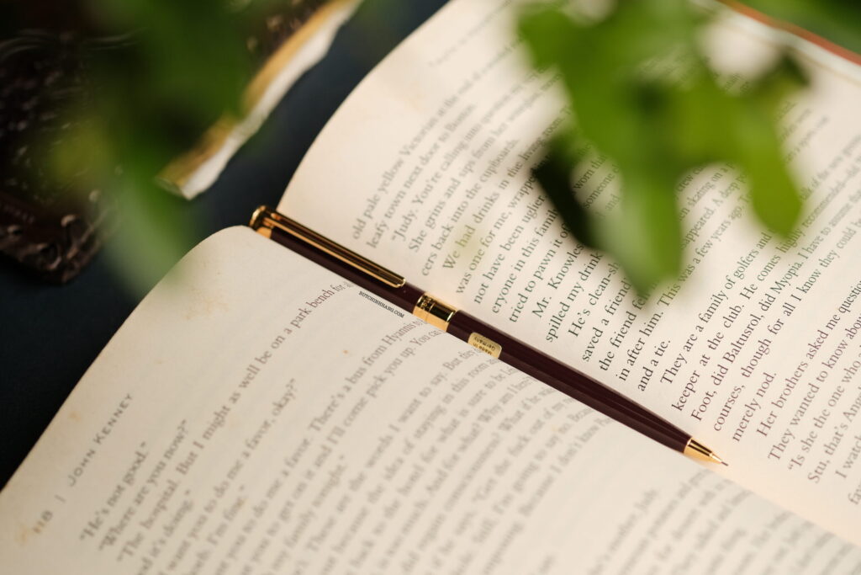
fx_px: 2153
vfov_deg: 15.2
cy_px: 288
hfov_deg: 22.6
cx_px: 430
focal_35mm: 90
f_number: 2.8
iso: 320
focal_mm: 60
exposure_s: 1/1250
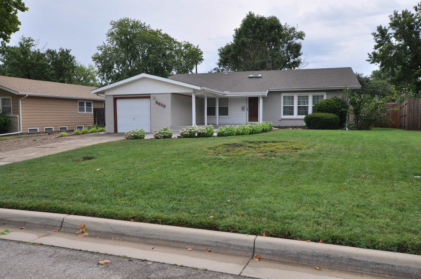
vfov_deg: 43.5
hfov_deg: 62.0
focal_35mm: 30
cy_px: 140
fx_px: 350
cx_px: 210
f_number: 7.1
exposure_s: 1/200
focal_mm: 20
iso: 200
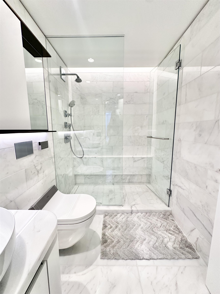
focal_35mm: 14
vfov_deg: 102.1
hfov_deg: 85.7
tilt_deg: -8.0
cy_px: 147
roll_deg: -0.4
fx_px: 119
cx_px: 110
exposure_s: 1/120
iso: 200
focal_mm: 2.22
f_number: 2.2
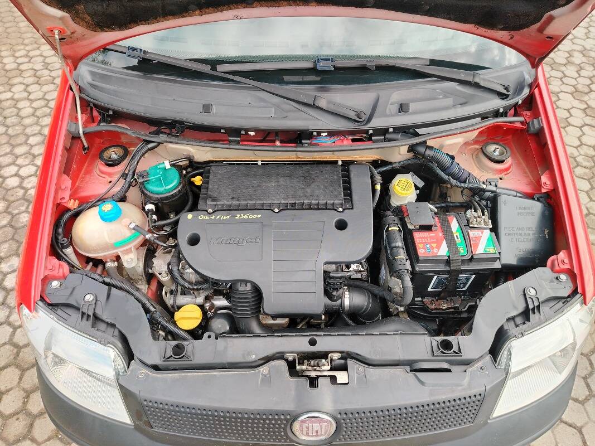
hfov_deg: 71.6
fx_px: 412
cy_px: 223
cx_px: 298
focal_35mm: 24
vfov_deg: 56.8
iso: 116
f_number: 1.75
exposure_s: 1/100
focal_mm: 5.25
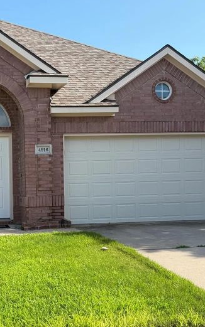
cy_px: 203
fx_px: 447
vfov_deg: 40.0
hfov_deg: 24.9
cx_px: 9
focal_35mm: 50
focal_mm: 6.76
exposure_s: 1/2801
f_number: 1.78
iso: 80
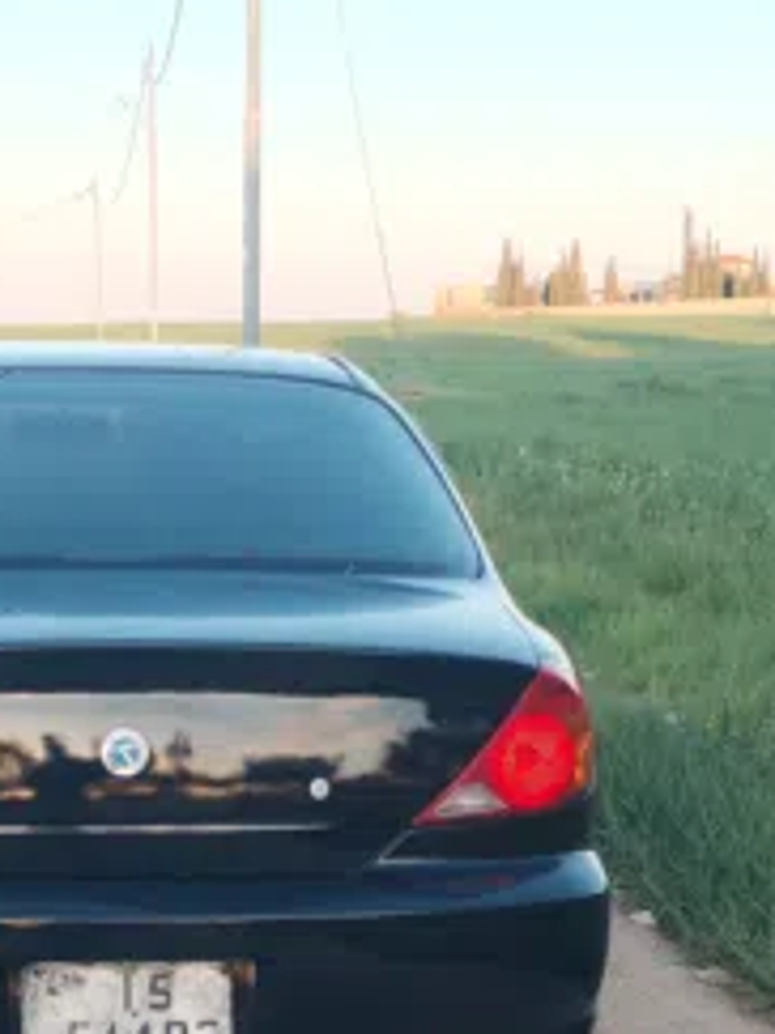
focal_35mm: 84
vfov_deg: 23.0
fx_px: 2510
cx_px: 234
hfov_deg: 17.5
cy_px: 817
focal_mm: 4.75
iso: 100
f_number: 1.8
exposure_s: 1/168
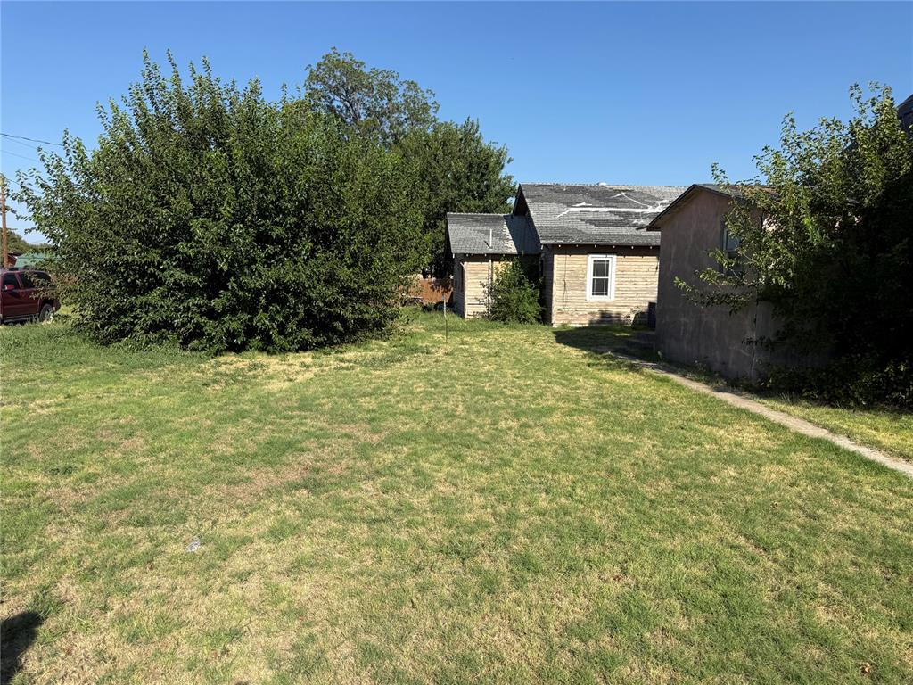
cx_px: 456
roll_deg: -0.1
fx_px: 633
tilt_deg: -5.4
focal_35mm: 24
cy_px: 342
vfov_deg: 56.8
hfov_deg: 71.6
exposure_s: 1/4167
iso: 80
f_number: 1.78
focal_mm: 6.76
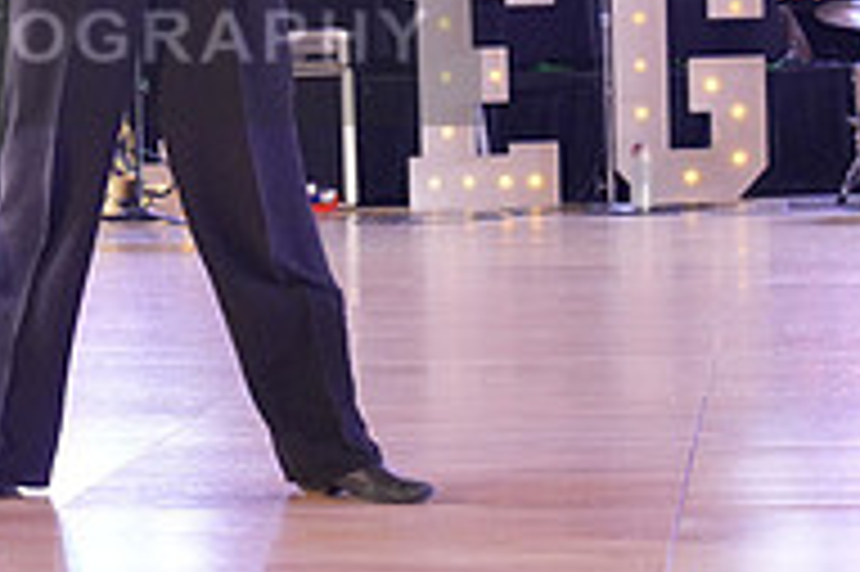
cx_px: -9
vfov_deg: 8.0
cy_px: 7
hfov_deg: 12.0
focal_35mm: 170
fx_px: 4058
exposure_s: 1/500
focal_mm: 56
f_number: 4
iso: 4000
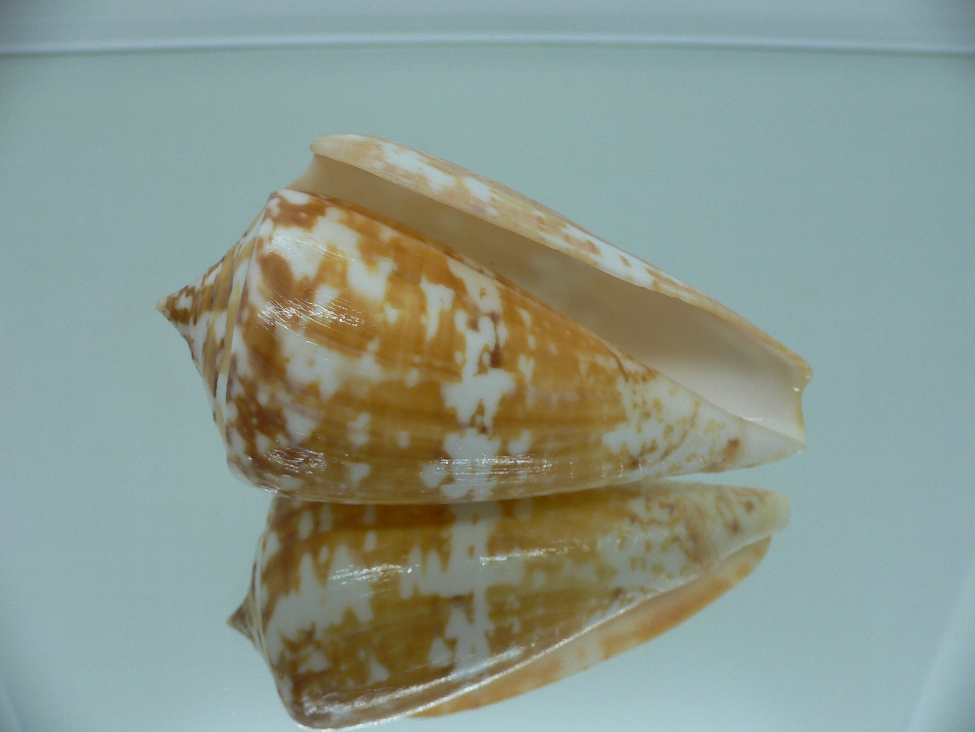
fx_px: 986
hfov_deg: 52.6
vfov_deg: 40.7
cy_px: 366
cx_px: 488
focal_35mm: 35
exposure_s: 1/60
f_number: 2.8
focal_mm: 4.6
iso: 80
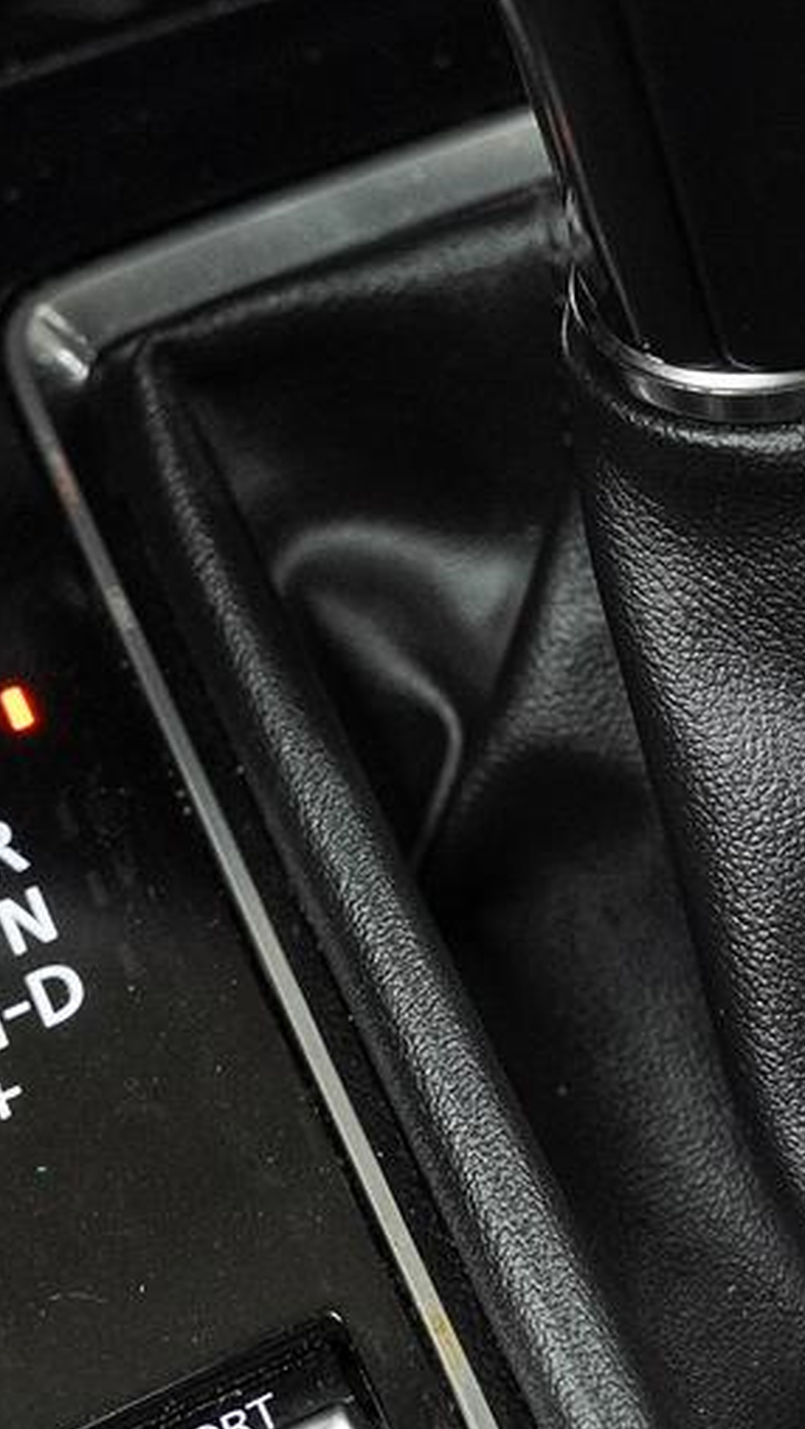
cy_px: 488
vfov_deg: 21.1
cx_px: 798
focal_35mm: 101
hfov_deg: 11.9
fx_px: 3830
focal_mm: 29.7
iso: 1000
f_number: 3.5
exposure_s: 1/40
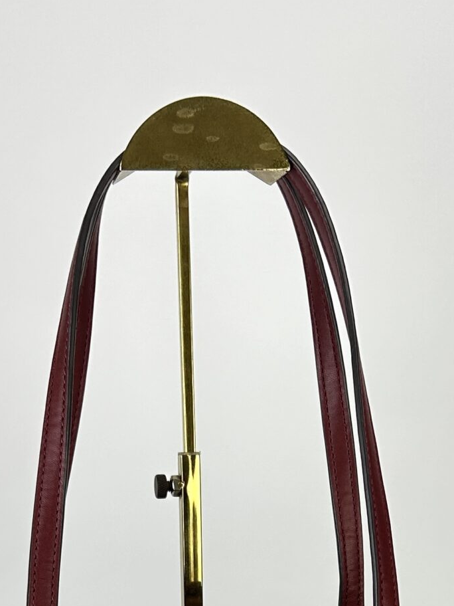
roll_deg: -2.4
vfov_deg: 23.7
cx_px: 199
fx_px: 1277
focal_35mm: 73
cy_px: 774
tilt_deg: -12.4
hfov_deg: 20.2
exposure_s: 1/127
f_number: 1.5
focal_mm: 5.7
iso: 32
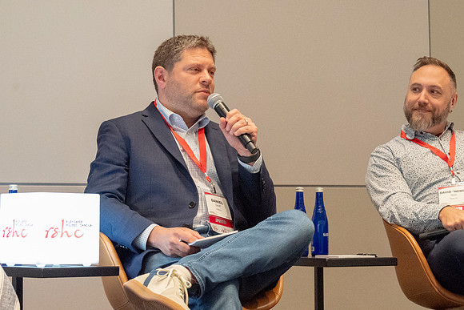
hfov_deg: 22.7
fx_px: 1153
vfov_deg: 15.3
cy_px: 155
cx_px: 232
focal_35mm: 89
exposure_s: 1/80
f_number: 7.1
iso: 10000
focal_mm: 56
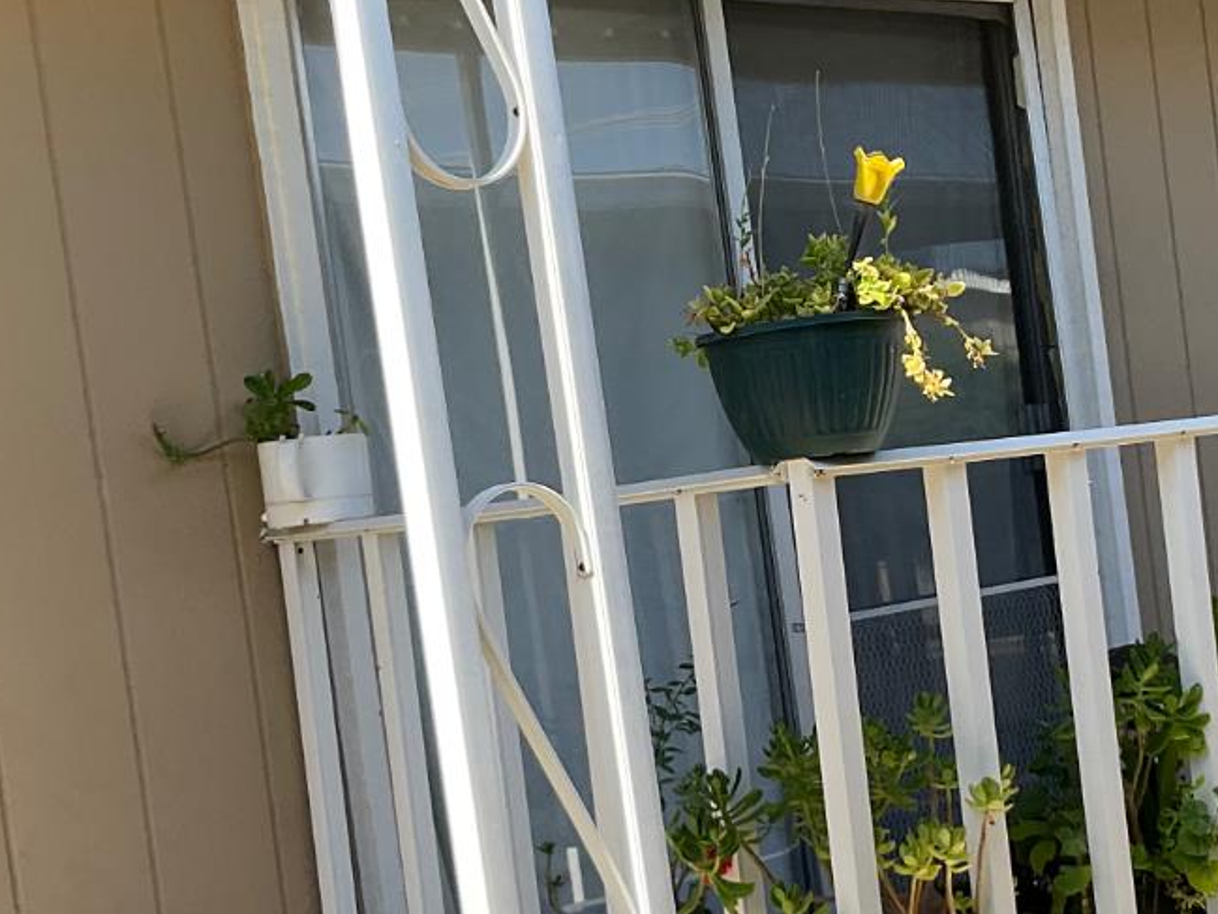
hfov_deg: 28.9
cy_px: 588
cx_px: 751
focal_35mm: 67
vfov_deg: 21.9
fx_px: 2358
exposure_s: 1/386
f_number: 1.8
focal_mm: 3
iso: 16
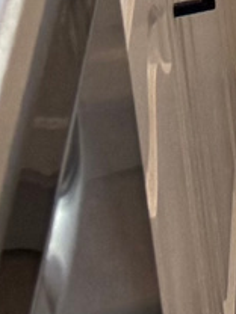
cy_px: -642
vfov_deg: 7.4
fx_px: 2145
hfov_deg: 4.5
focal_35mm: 236
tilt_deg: -10.5
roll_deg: +0.0
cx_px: 1502
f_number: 1.78
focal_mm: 6.76
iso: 200
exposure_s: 1/228
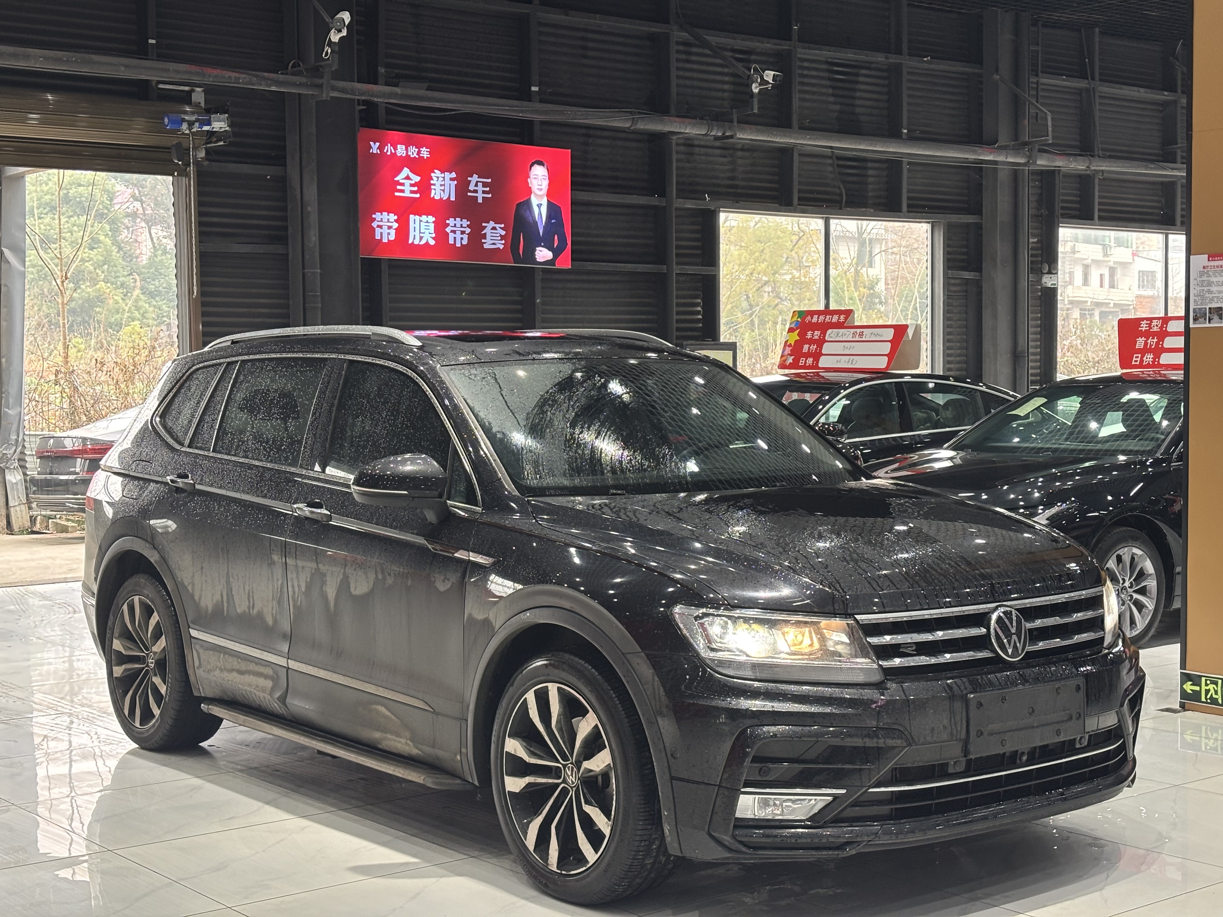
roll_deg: +0.8
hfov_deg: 36.8
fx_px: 1837
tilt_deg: -1.2
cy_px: 458
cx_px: 612
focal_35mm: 52
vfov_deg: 28.0
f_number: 1.6
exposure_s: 1/33
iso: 100
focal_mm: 5.96
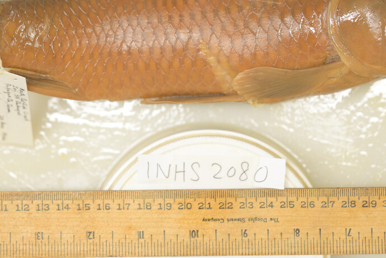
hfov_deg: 19.4
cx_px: 178
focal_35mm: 105
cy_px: 64
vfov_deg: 13.0
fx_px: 1126
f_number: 3
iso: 1400
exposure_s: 1/125
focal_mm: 60
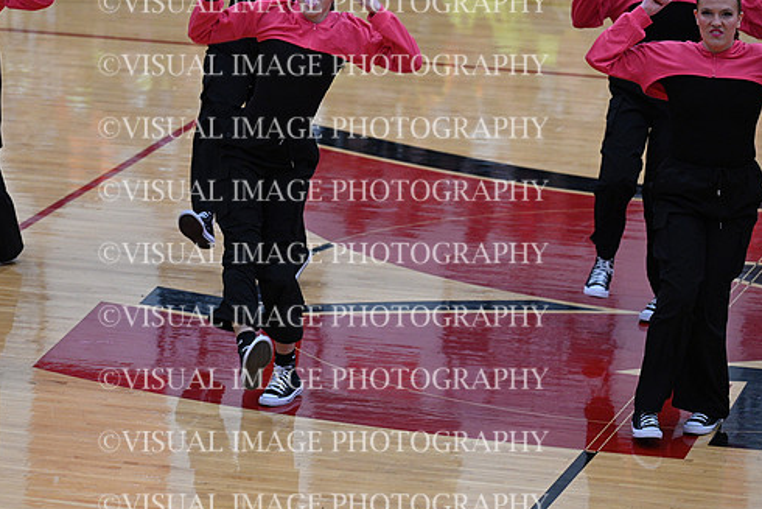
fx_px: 4510
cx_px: 323
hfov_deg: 9.7
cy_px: 222
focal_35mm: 213
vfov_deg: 6.5
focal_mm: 180
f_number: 4
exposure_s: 1/400
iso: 4000
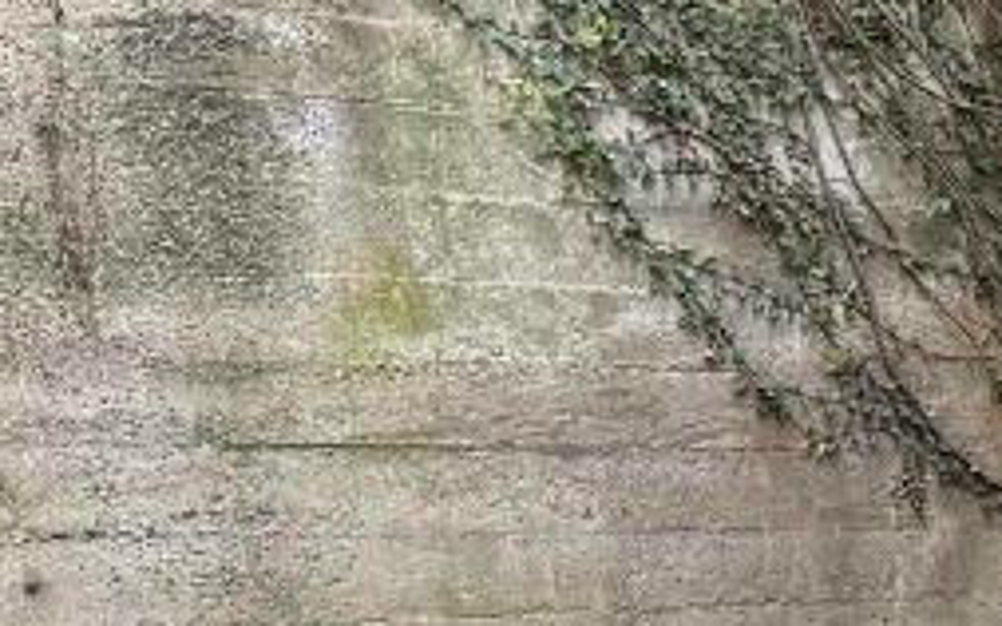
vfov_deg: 8.4
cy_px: 1056
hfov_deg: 12.4
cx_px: 1941
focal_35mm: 151
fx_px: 4123
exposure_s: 1/166
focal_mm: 6.76
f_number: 1.78
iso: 80
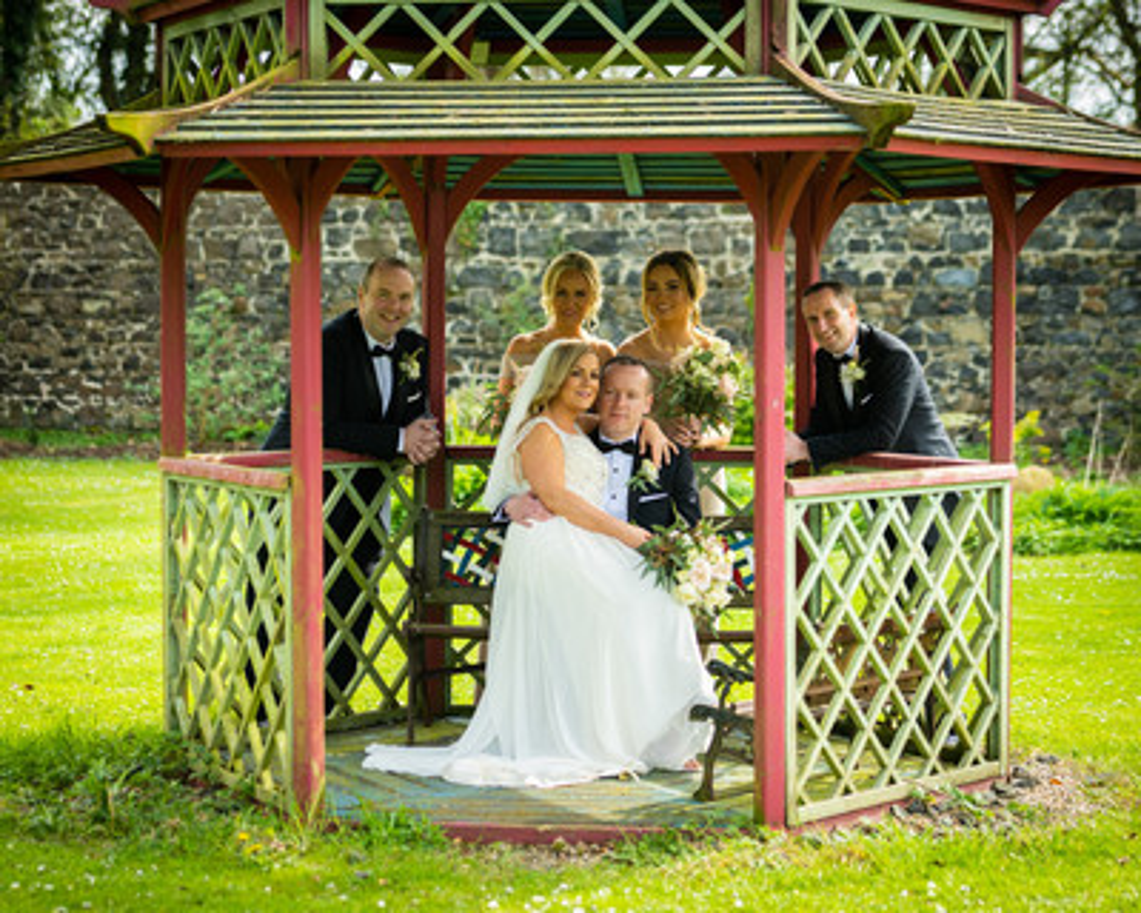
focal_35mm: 92
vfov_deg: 16.7
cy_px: 504
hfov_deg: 20.8
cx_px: 521
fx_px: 3115
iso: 250
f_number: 2.8
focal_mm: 70
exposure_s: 1/640
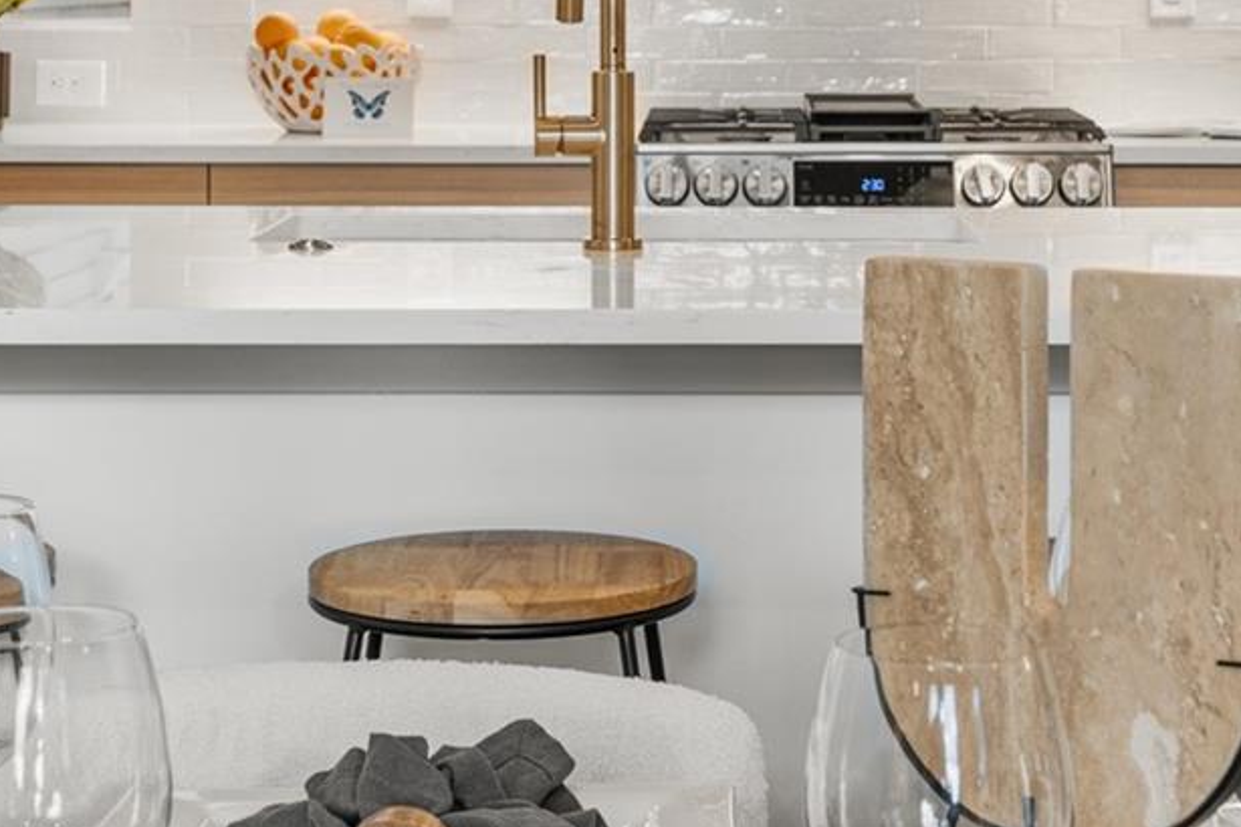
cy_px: -26
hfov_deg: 22.4
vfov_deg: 14.7
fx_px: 3137
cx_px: 730
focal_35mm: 91
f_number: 9
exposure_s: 1/15
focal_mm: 35
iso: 500
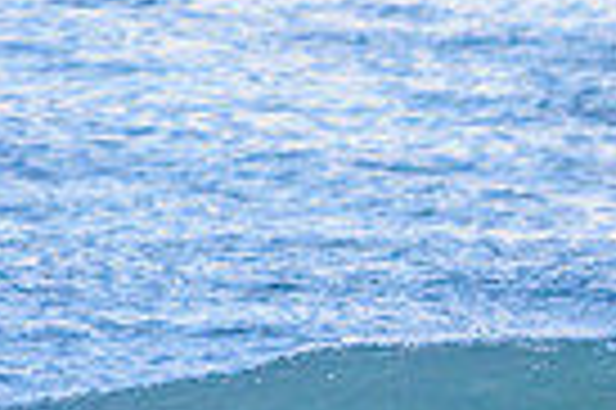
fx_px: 36198
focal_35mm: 2118
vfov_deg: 0.6
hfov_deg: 1.0
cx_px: 1290
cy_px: 570
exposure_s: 1/2000
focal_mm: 500
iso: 1400
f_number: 5.6
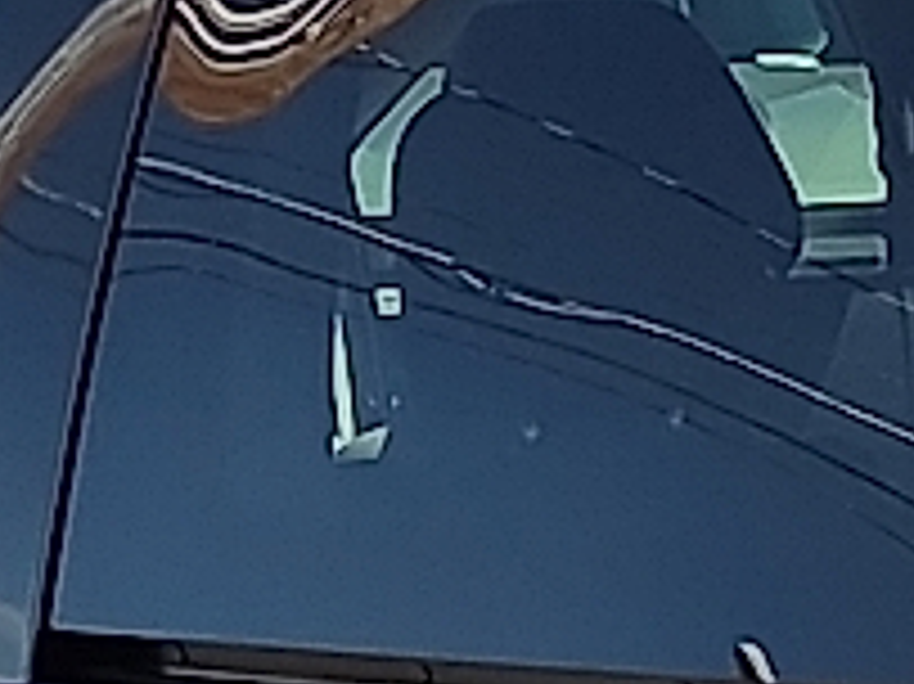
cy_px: 1282
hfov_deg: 7.1
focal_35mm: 276
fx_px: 7283
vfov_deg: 5.3
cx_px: 1009
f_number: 1.8
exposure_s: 1/909
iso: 25
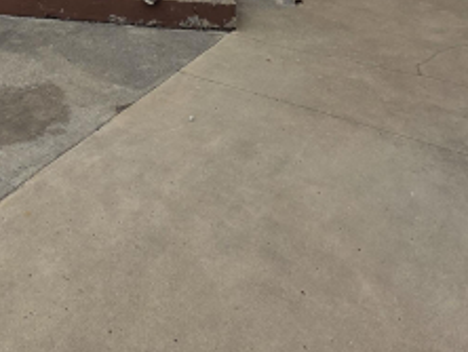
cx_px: 47
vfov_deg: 29.8
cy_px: -101
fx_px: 528
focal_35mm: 39
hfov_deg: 43.7
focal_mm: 2.2
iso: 40
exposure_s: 1/823
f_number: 1.9
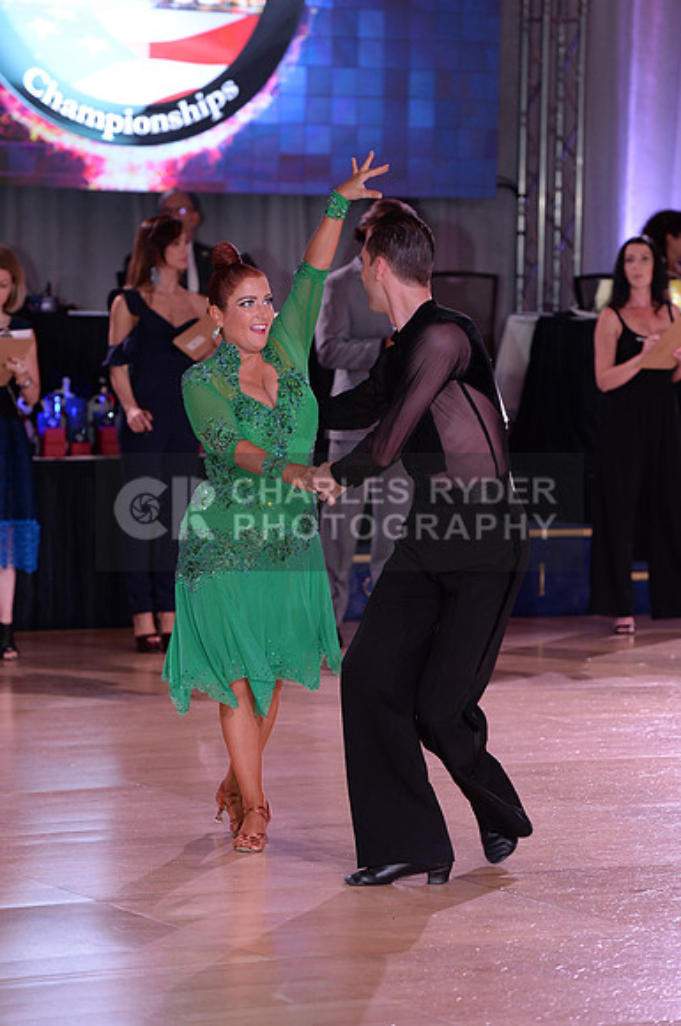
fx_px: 4553
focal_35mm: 160
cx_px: 340
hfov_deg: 8.6
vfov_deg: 12.9
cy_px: 513
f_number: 4.5
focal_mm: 160
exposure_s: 1/250
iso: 1600
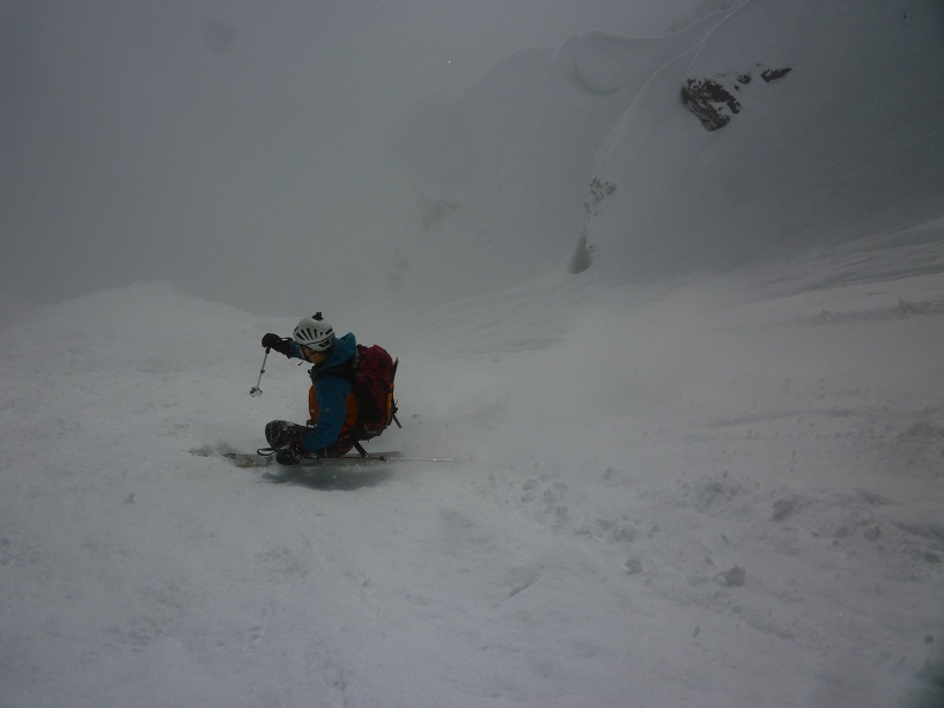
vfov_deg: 48.2
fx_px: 791
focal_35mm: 29
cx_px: 472
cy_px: 354
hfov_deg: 61.7
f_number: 8
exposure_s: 1/1300
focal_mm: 5.2
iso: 80
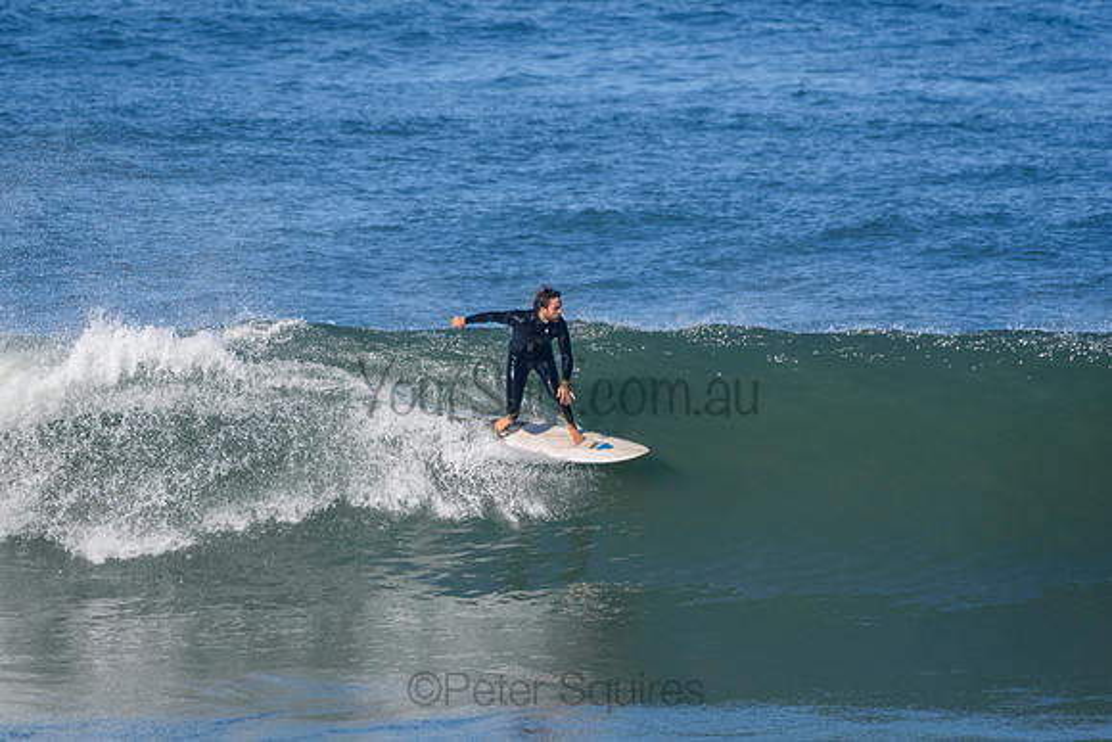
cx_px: 556
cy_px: 371
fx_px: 23171
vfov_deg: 1.8
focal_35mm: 750
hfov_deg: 2.7
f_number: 5.6
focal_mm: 500
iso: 360
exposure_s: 1/2000
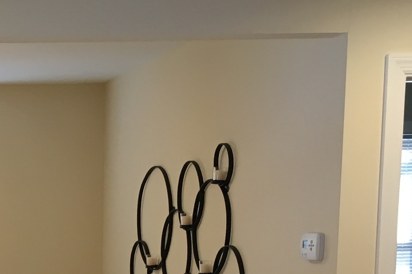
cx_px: -120
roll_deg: +0.7
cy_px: 373
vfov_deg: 13.9
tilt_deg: -8.1
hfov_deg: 20.0
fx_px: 1076
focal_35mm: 94
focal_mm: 4.15
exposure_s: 1/33
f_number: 2.2
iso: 80
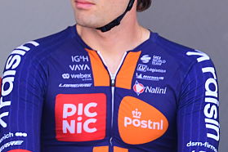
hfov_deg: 1.9
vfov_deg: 1.2
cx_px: -171
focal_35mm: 1102
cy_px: 82
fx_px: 6979
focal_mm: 200
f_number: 5.6
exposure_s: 1/500
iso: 1000
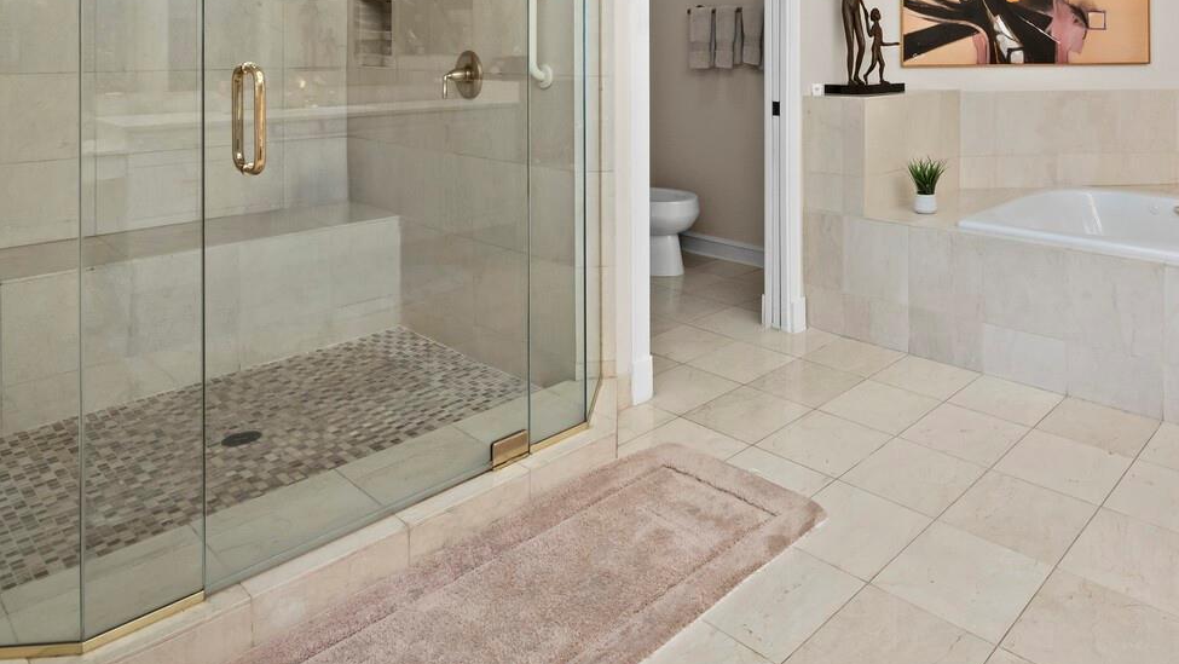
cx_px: 791
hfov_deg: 71.7
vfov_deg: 41.3
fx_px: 782
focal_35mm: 25
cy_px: 33
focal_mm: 7
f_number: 10
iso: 400
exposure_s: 1/5
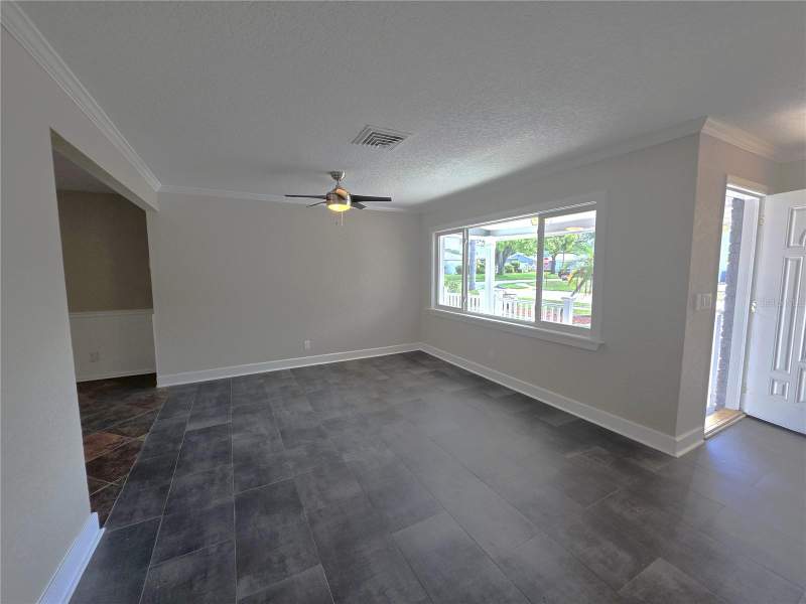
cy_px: 302
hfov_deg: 106.2
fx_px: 303
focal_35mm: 13
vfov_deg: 89.9
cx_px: 403
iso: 80
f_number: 1.9
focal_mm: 2.2
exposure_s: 1/120
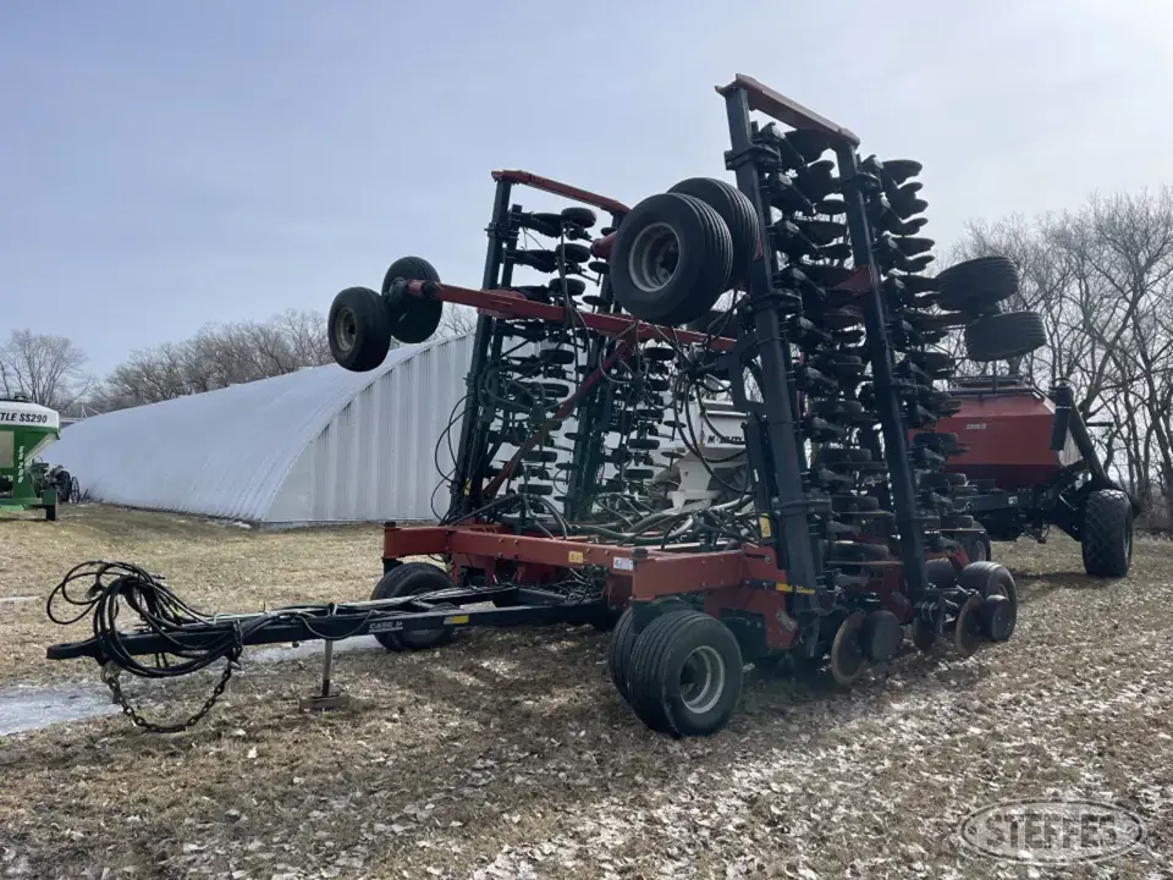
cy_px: 440
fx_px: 847
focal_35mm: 25
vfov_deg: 54.9
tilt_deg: +4.1
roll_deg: +0.5
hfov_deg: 69.4
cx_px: 586
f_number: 1.6
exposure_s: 1/3344
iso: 32
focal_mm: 5.1
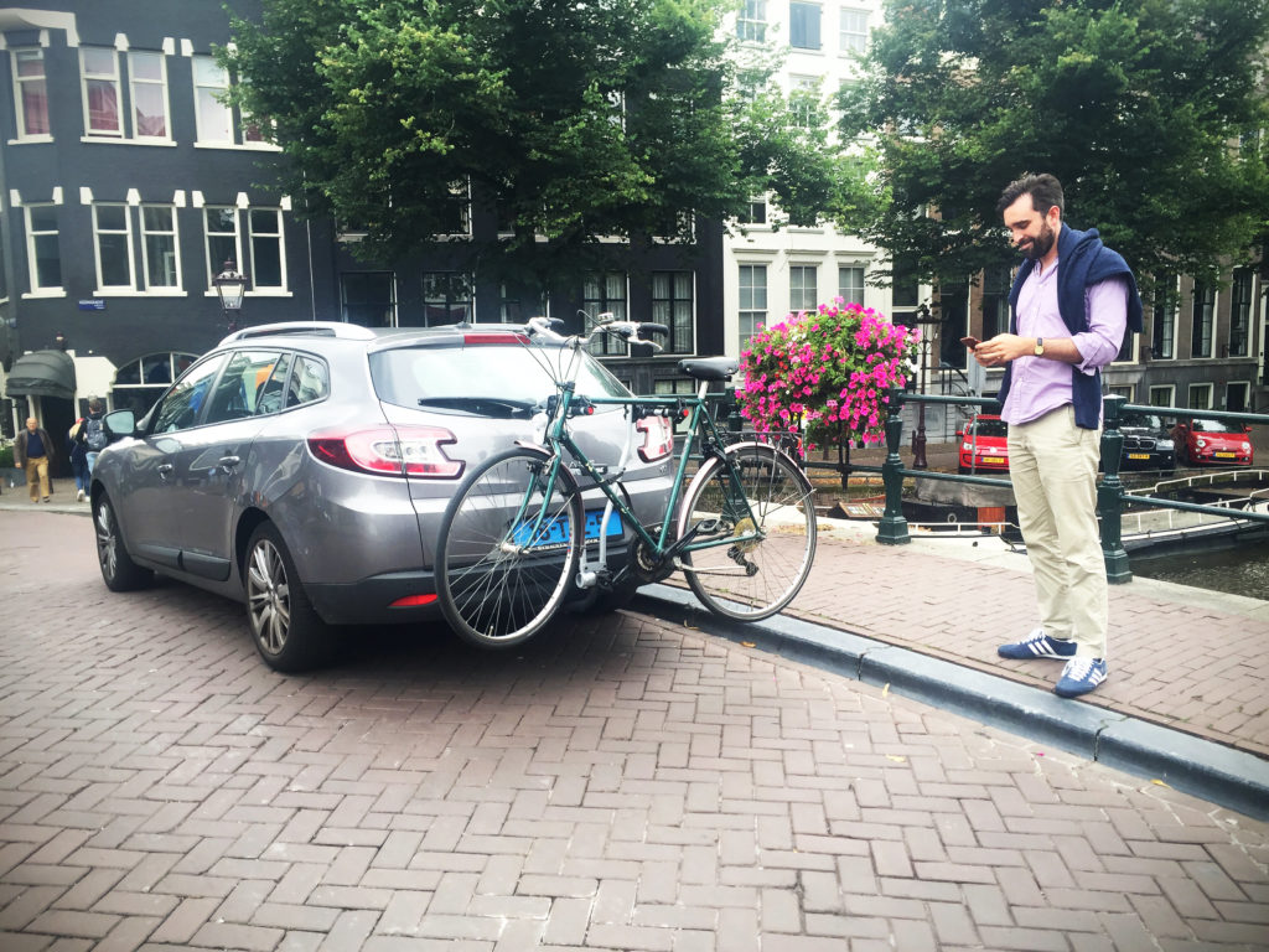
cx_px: 634
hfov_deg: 61.7
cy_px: 476
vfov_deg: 48.2
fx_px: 1063
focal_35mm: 29
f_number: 2.2
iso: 32
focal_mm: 4.15
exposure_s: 1/250
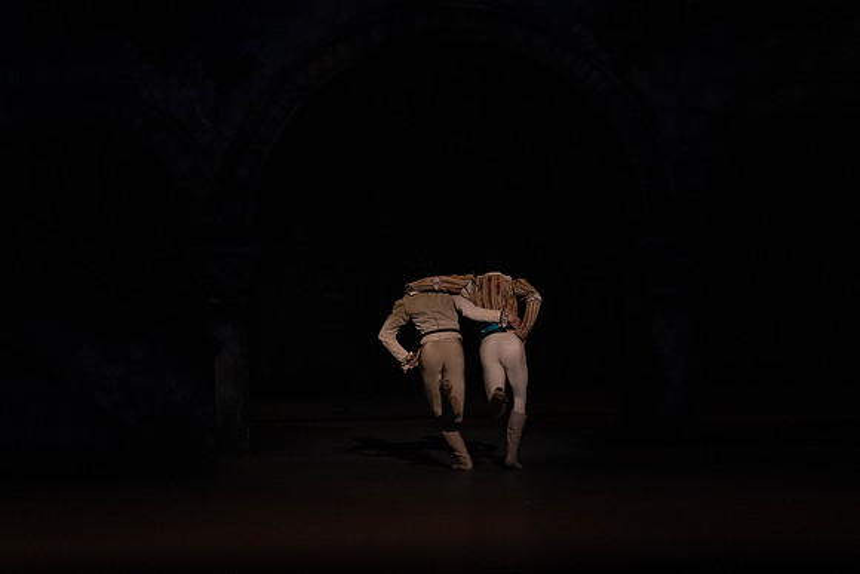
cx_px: 430
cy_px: 287
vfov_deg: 5.9
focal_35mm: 232
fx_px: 5543
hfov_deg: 8.9
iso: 8000
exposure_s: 1/250
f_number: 5.6
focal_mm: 232
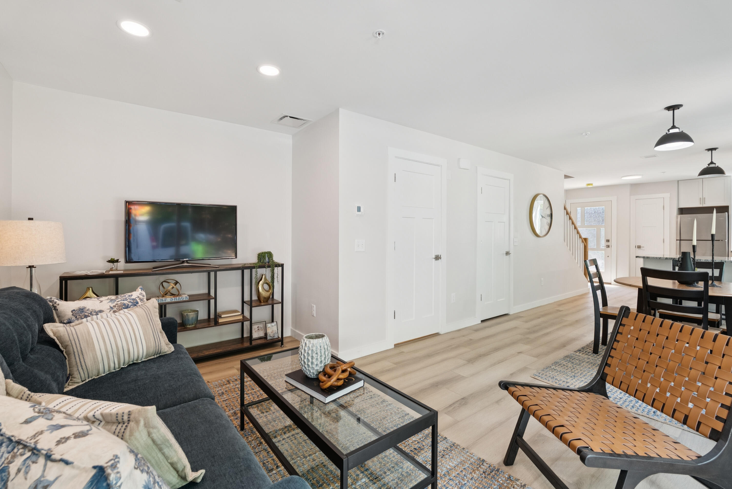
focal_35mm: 16
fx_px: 325
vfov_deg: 73.8
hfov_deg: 96.7
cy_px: 244
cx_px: 366
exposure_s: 1/15
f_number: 7.1
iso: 320
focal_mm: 16
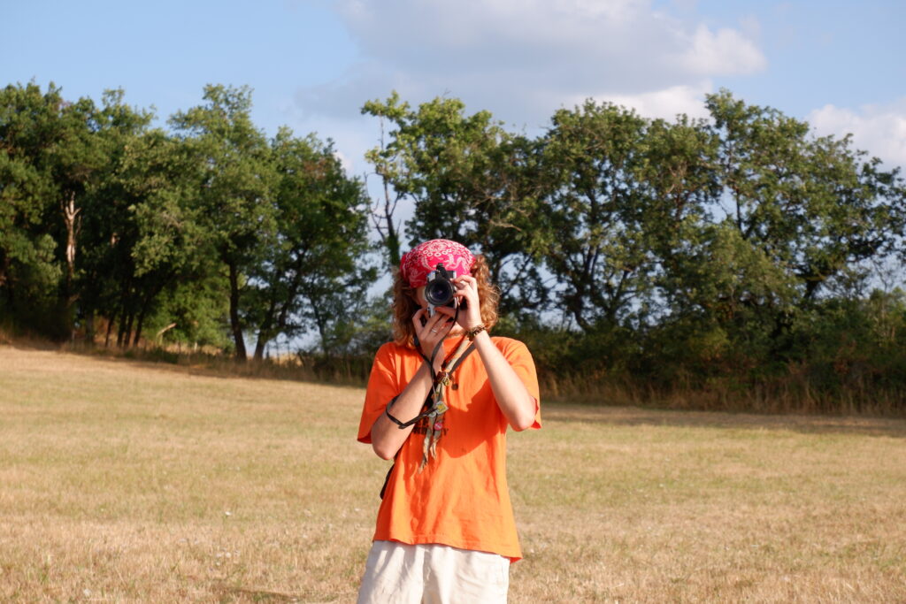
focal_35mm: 68
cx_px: 453
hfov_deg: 29.7
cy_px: 302
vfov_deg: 20.0
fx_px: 1711
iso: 200
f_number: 5.6
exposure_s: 1/500
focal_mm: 45
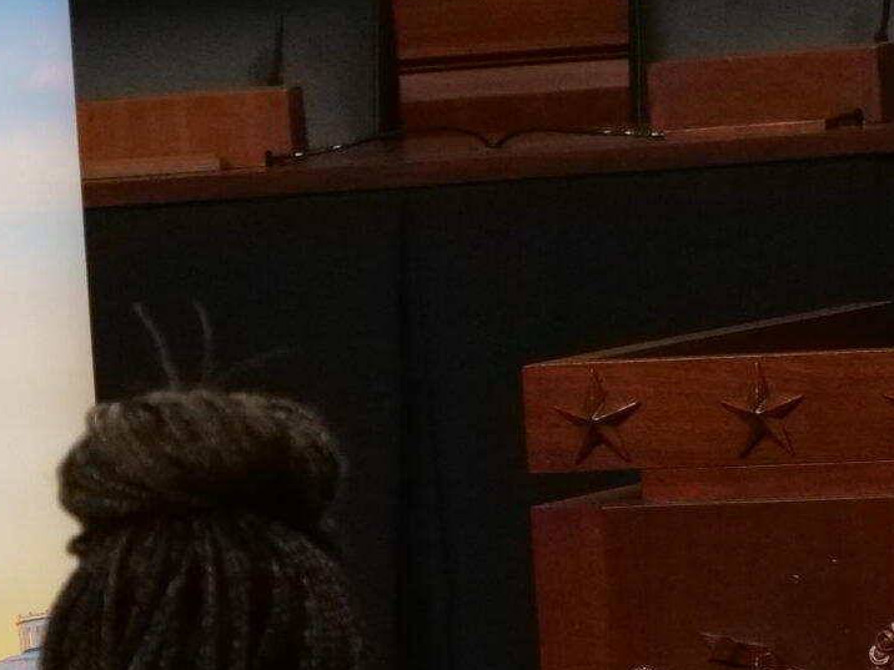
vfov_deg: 3.4
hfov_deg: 4.5
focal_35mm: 436
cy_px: -55
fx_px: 11260
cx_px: 1326
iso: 2500
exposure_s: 1/160
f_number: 6.3
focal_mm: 61
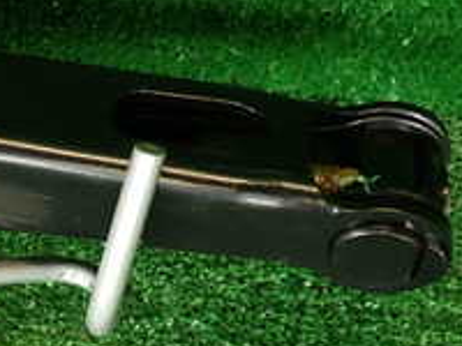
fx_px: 1001
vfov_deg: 19.6
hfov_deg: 22.9
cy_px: 233
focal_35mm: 75
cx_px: -150
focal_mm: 4.5
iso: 160
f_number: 2
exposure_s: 1/60
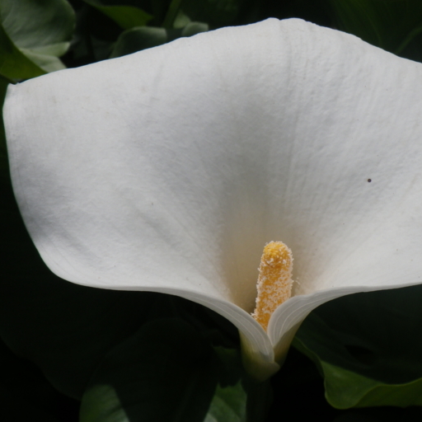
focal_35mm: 47
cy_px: 178
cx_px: 256
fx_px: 648
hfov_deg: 35.9
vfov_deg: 36.0
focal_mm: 6.1
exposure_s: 1/1500
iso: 80
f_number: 4.6
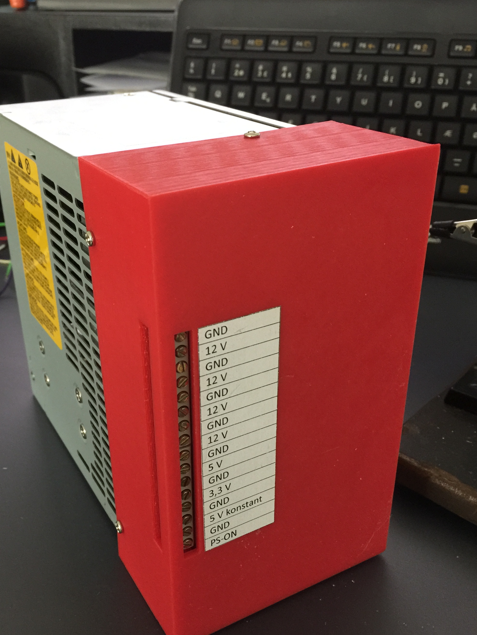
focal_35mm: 36
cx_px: 194
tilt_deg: -27.8
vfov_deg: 51.3
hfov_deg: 39.5
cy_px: 342
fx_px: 661
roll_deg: +1.2
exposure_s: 1/10
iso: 125
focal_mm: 4.15
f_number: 2.2
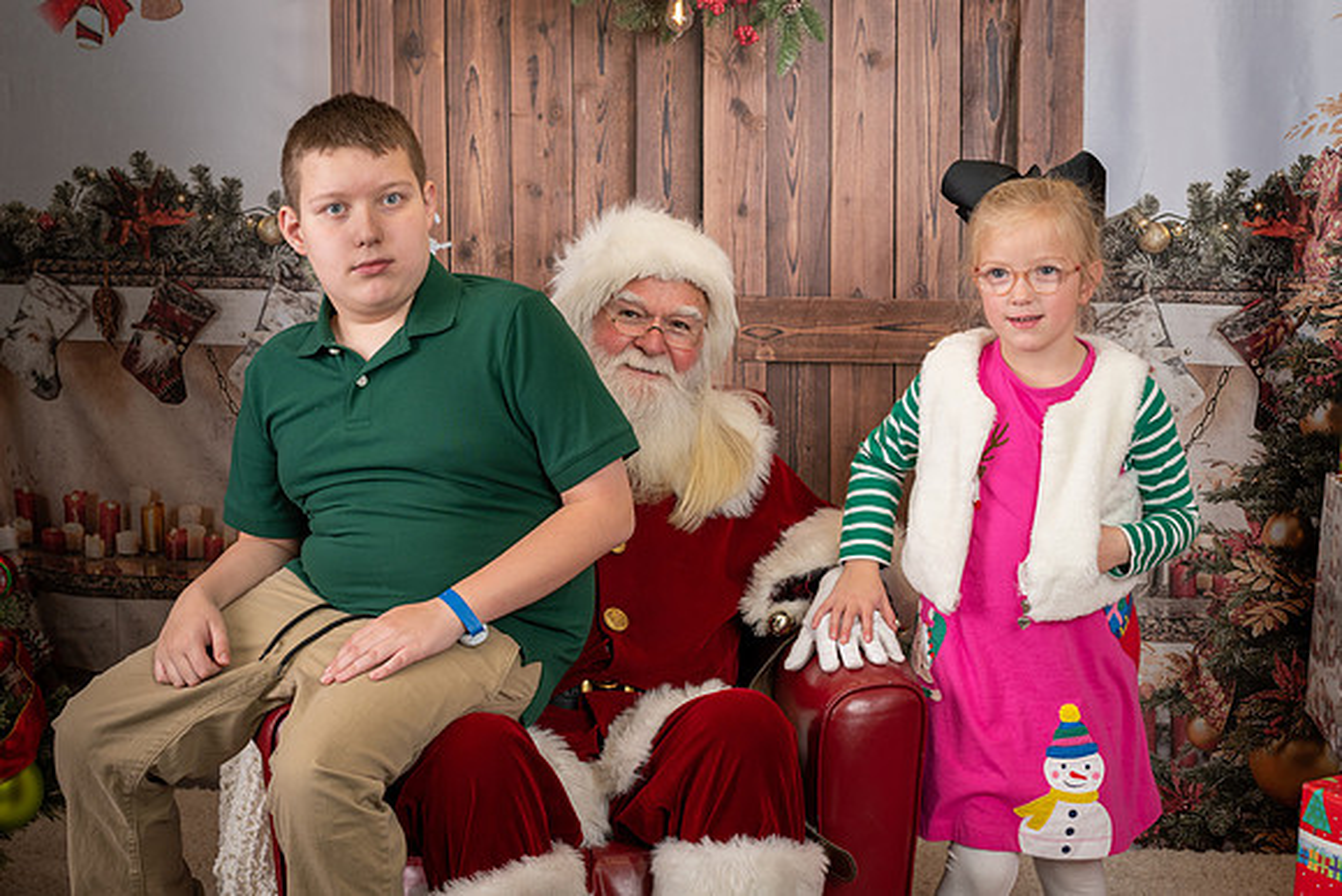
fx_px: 2289
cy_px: 399
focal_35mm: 61
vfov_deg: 22.1
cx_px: 630
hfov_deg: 32.7
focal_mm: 50
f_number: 7.1
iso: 100
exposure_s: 1/100
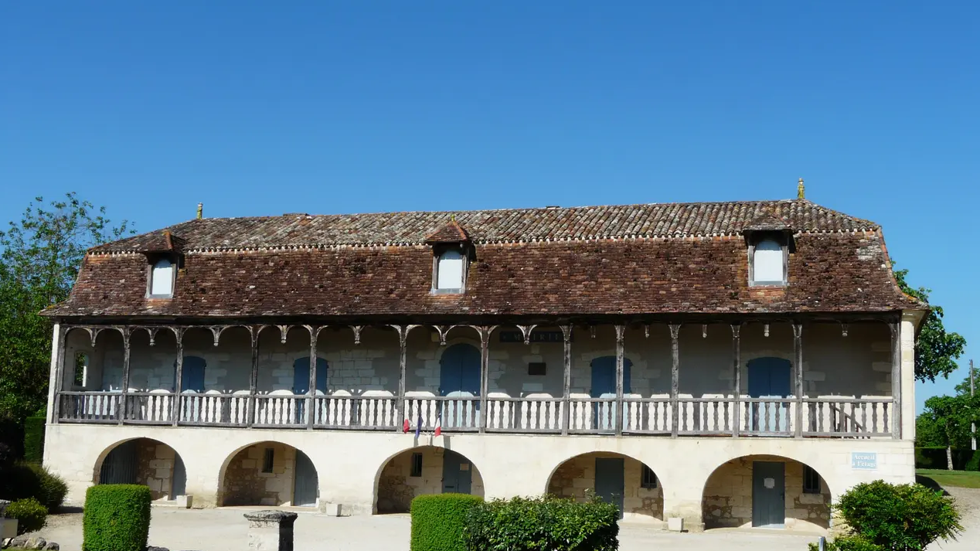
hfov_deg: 46.4
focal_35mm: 44
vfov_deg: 27.1
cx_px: 490
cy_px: 309
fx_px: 1143
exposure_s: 1/400
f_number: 7.1
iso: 100
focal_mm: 6.5
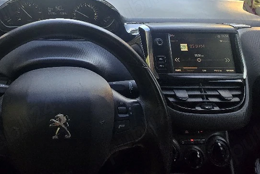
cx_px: 63
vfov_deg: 43.7
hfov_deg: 66.7
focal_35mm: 25
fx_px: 181
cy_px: -1
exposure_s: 1/370
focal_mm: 2.2
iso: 125
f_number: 2.2
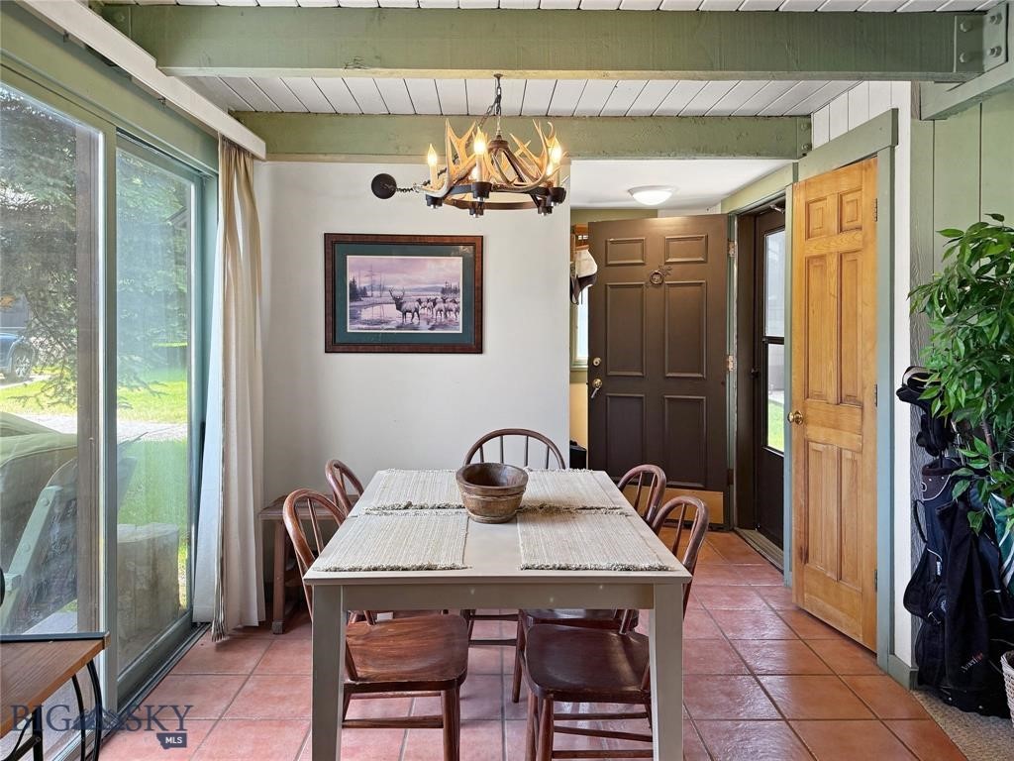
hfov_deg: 71.6
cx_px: 507
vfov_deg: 56.8
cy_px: 380
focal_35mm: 24
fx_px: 703
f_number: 1.8
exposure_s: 1/180
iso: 160
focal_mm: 6.76
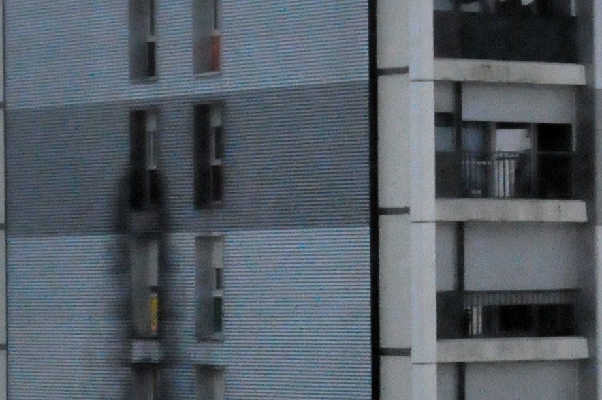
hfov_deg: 9.1
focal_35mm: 212
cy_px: 156
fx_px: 3547
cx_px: 1200
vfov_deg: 6.5
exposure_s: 1/800
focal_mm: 31
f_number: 29
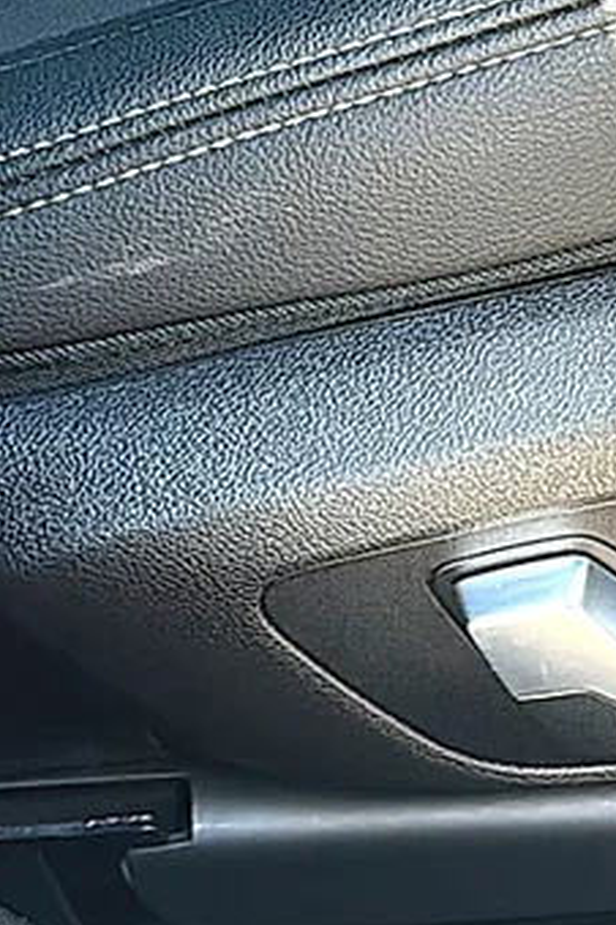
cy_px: 405
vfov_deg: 19.8
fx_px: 2643
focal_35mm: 103
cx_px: 949
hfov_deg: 12.6
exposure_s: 1/375
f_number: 1.78
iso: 80
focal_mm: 6.86
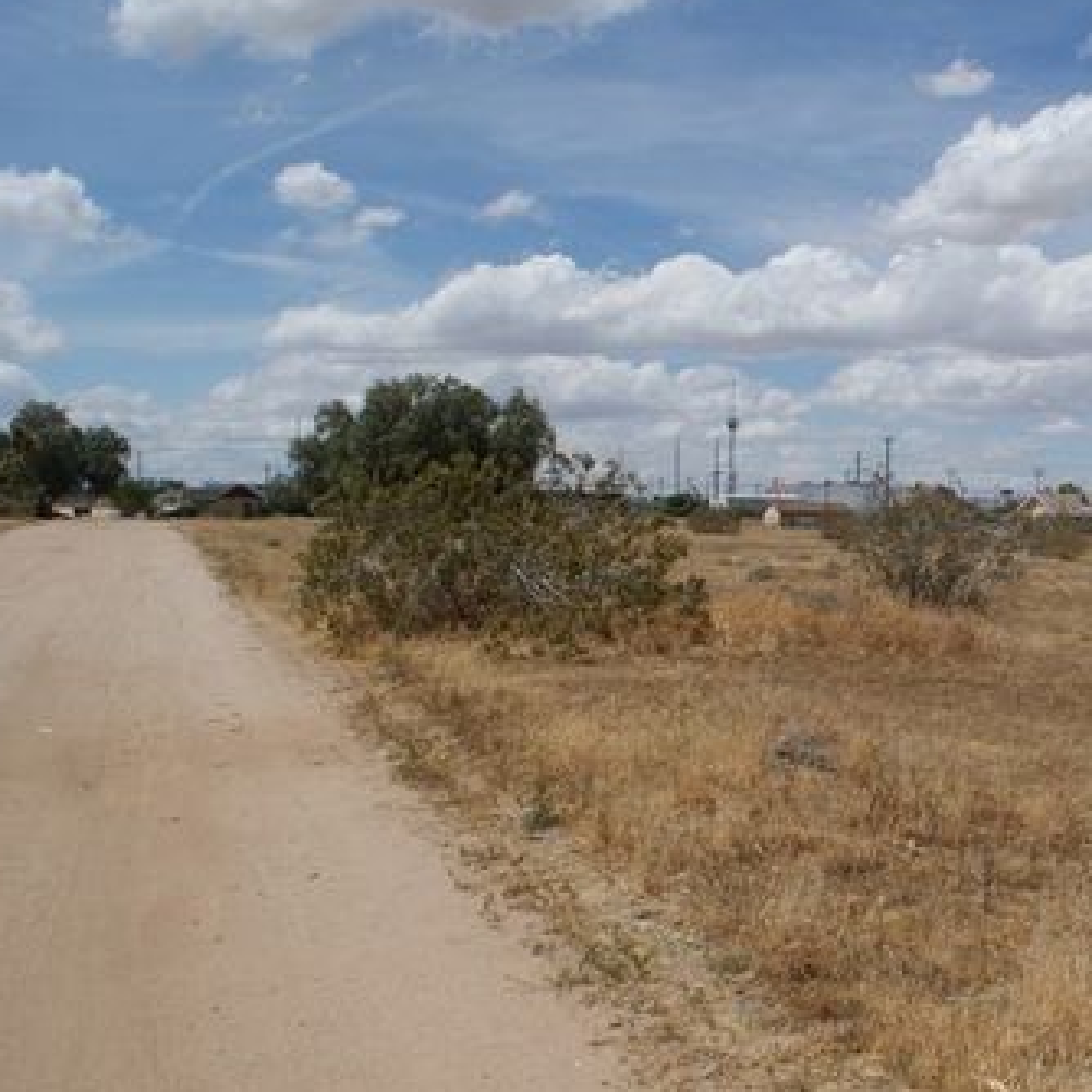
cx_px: 994
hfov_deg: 35.9
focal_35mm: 44
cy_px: 602
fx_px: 1570
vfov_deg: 38.3
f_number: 10
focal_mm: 18
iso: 100
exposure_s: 1/400
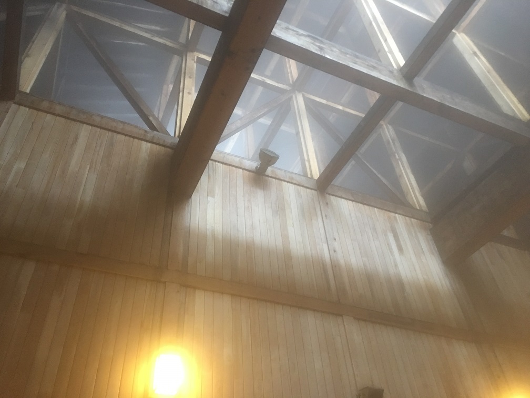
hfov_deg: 61.7
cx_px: 265
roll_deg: +2.7
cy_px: 199
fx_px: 444
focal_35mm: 29
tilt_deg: +44.9
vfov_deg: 48.2
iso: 50
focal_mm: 4.15
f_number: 2.2
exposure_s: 1/4
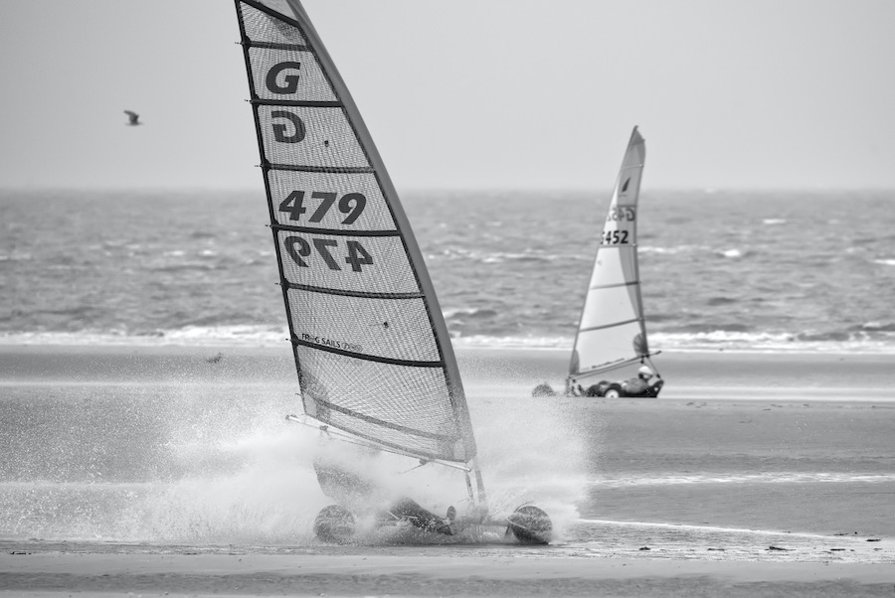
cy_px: 299
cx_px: 448
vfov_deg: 3.4
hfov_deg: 5.1
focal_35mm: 400
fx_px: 9954
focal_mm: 400
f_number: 8
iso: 400
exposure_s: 1/1000
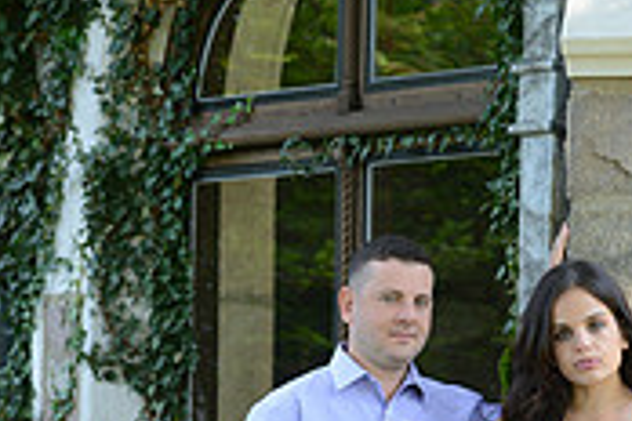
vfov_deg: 4.3
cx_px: 258
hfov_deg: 6.5
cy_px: 535
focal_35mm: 317
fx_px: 5565
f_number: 4
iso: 400
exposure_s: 1/400
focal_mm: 95
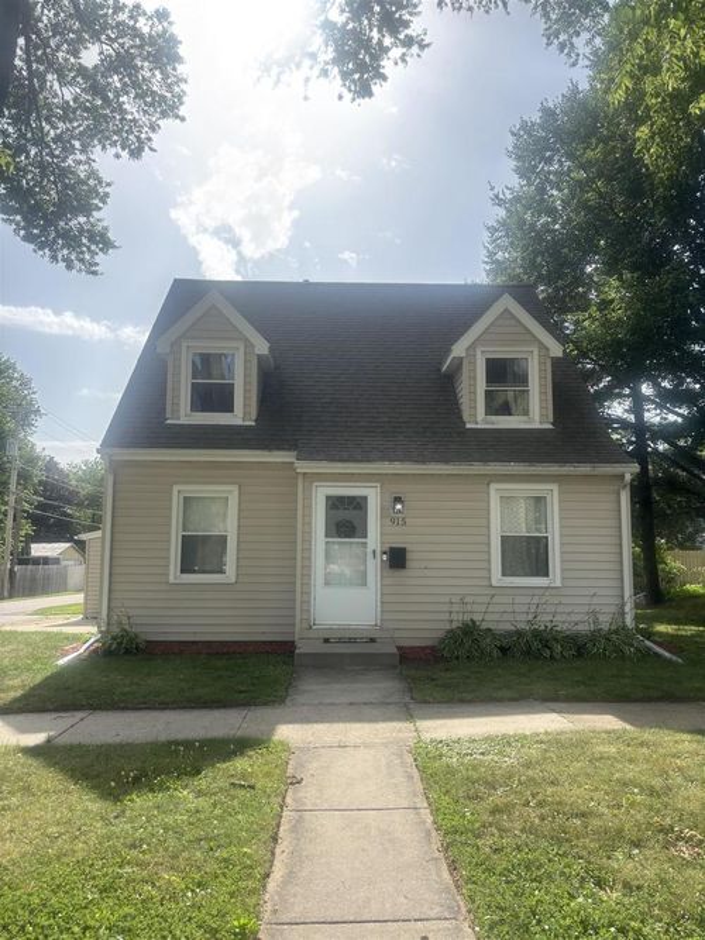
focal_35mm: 26
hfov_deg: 53.0
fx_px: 706
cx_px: 352
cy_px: 470
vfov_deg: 67.3
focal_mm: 5.96
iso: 50
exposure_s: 1/1164
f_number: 1.6
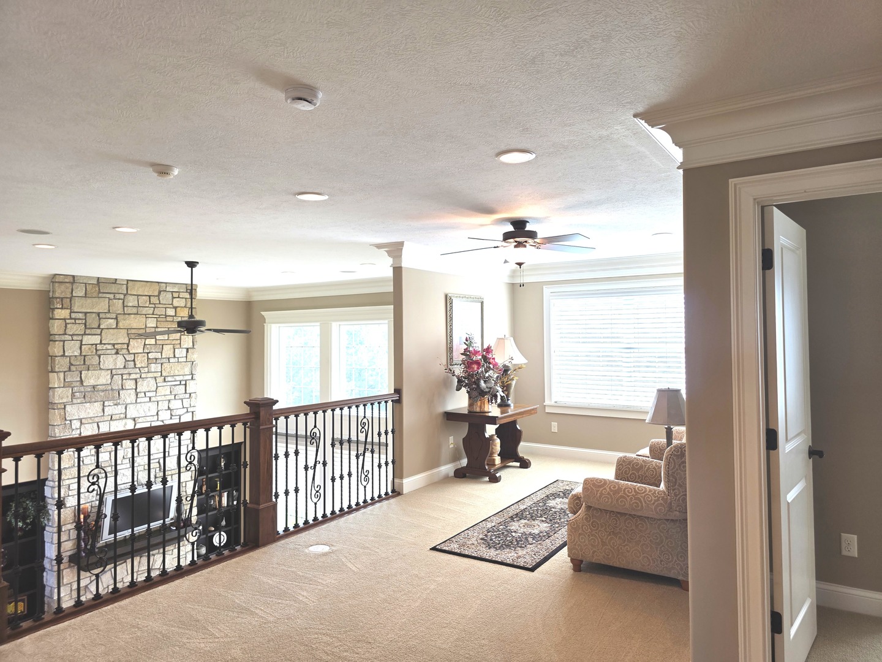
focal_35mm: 23
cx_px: 441
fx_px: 586
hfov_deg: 73.9
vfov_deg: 58.9
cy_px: 331
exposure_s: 1/120
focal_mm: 6.3
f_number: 1.7
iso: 64
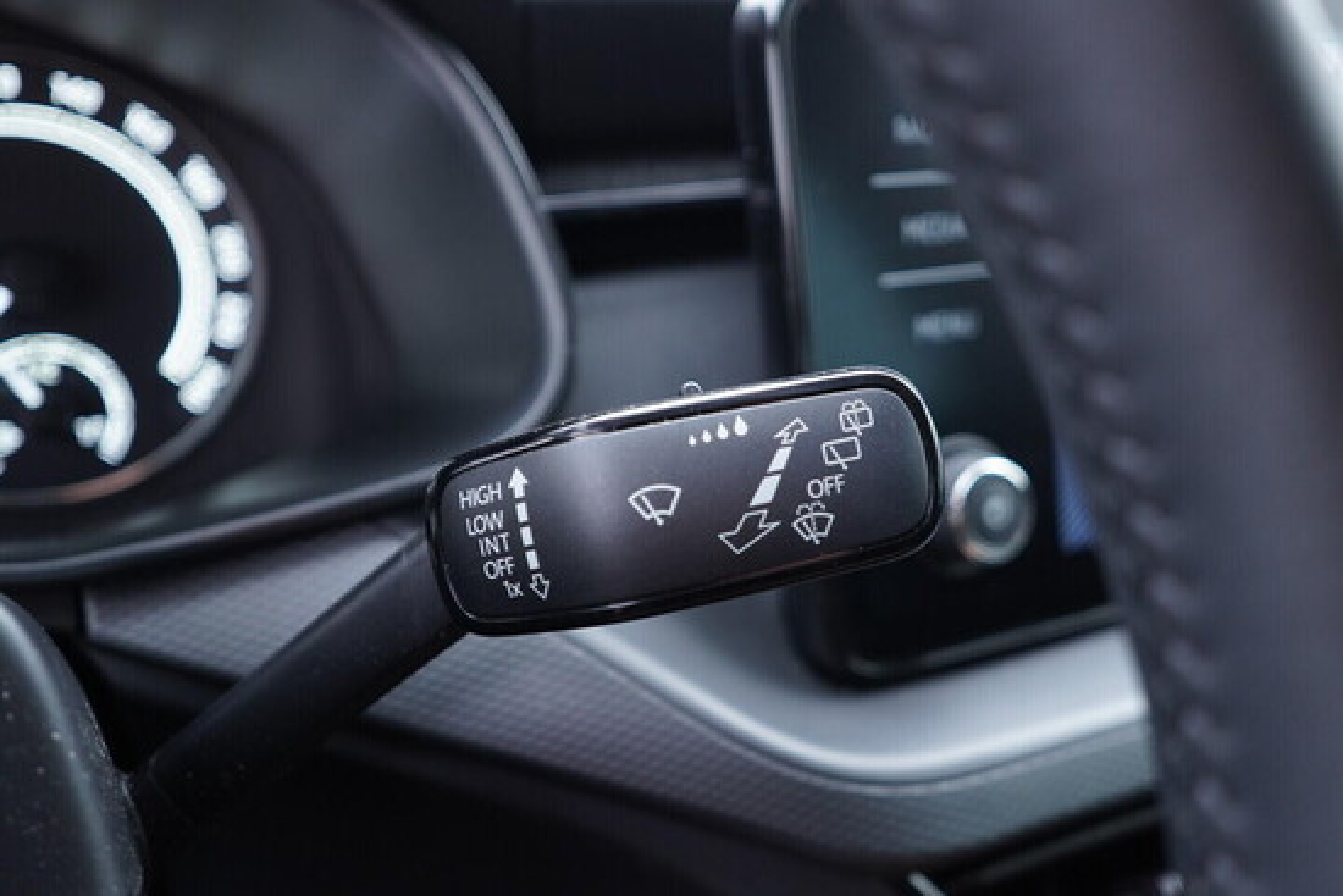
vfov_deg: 36.9
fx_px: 1343
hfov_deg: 53.1
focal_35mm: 36
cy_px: 448
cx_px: 672
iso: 500
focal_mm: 24
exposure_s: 1/40
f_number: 2.8
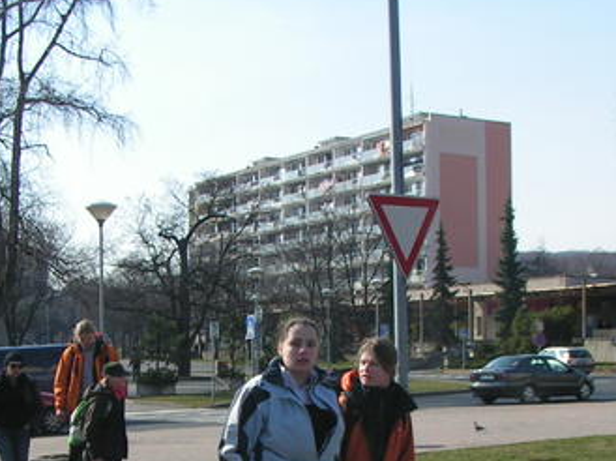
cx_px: 260
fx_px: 1315
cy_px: 407
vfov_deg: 19.5
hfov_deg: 26.3
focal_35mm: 74
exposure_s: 1/400
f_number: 5.6
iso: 50
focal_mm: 5.8
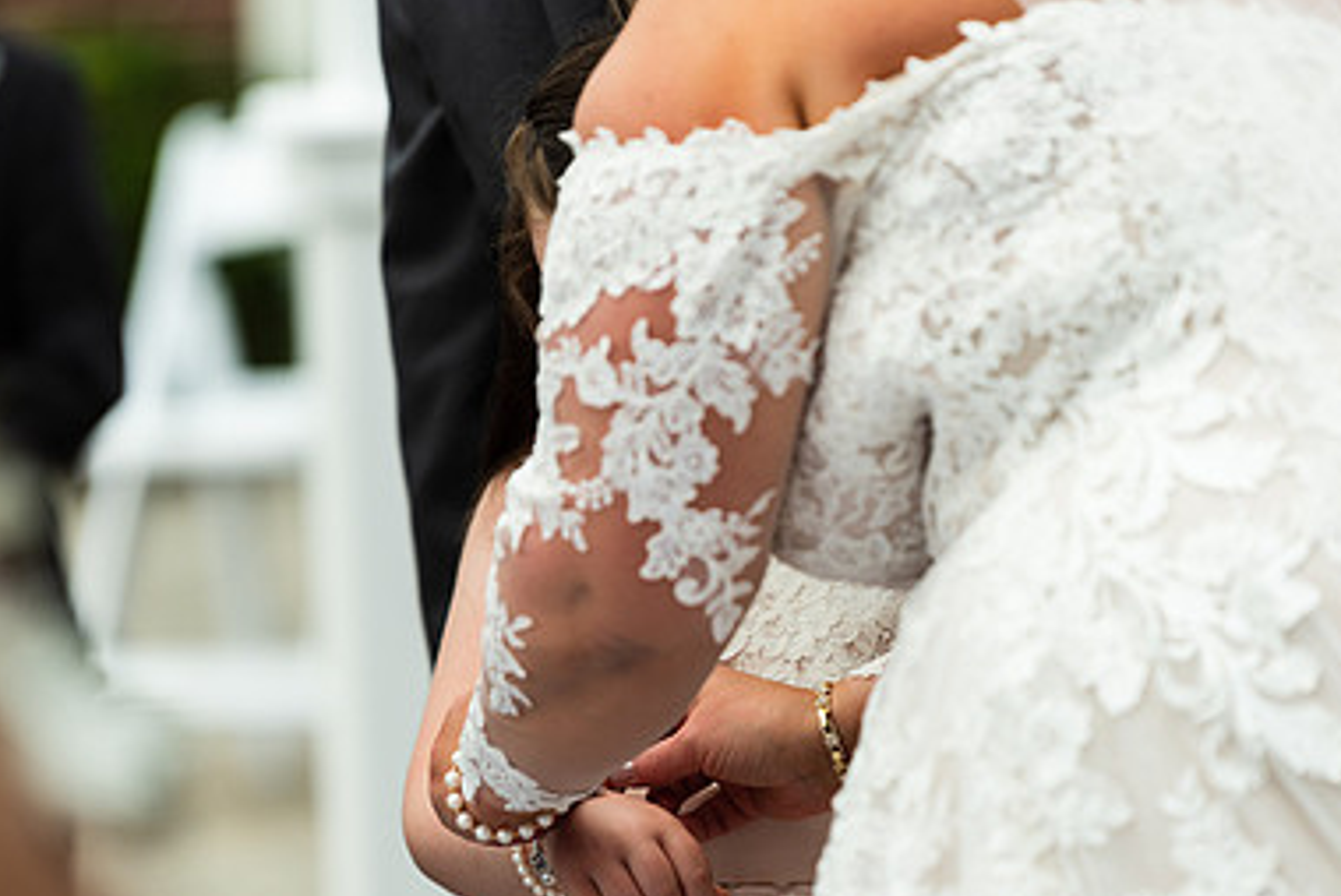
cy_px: 616
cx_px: 808
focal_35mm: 305
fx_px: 11370
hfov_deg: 6.7
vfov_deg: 4.5
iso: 64
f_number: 2.8
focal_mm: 200
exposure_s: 1/1000
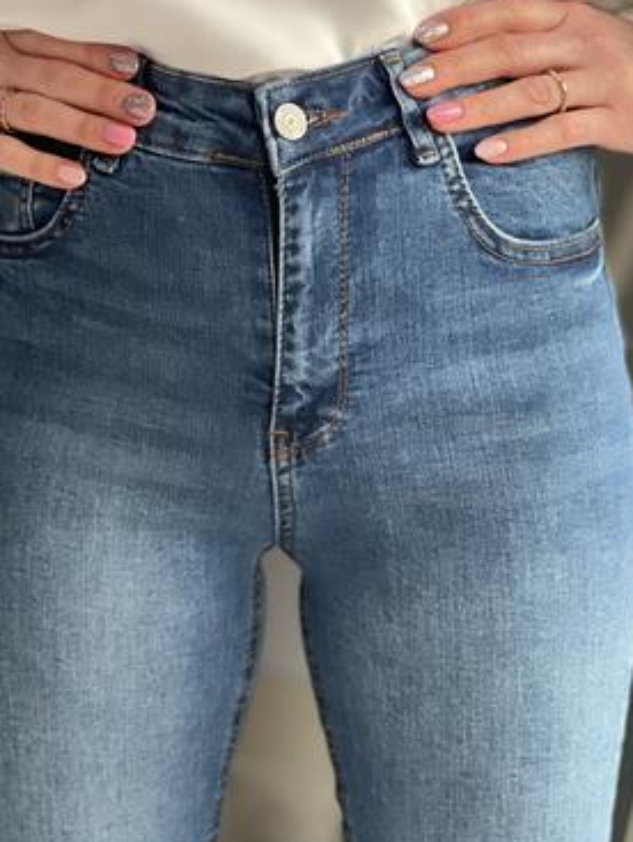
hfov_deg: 13.6
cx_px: 264
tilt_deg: -11.9
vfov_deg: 18.0
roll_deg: -1.1
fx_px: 2653
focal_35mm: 109
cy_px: 404
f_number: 2.8
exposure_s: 1/40
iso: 250
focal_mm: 9
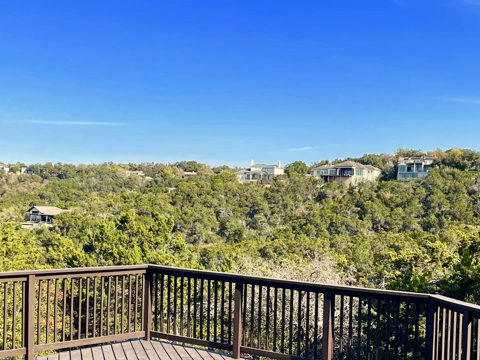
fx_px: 749
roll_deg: -1.8
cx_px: 256
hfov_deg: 35.5
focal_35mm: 54
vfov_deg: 26.9
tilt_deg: -2.7
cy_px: 246
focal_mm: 4.2
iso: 32
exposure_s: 1/3401
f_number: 1.6
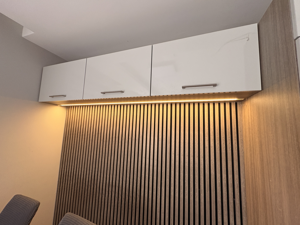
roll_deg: -1.6
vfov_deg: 85.7
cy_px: 112
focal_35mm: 14
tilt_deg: +7.1
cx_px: 150
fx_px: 121
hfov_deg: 102.1
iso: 250
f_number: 2.2
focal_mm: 2.22
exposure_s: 1/88
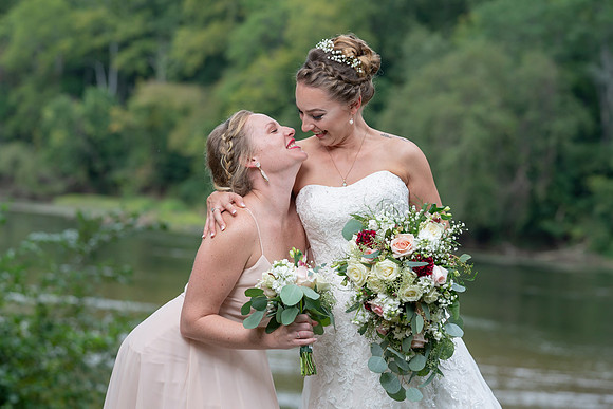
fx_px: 2012
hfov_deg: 17.3
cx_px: 306
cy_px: 204
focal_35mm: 118
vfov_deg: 11.6
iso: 100
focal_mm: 102
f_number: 4
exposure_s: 1/250
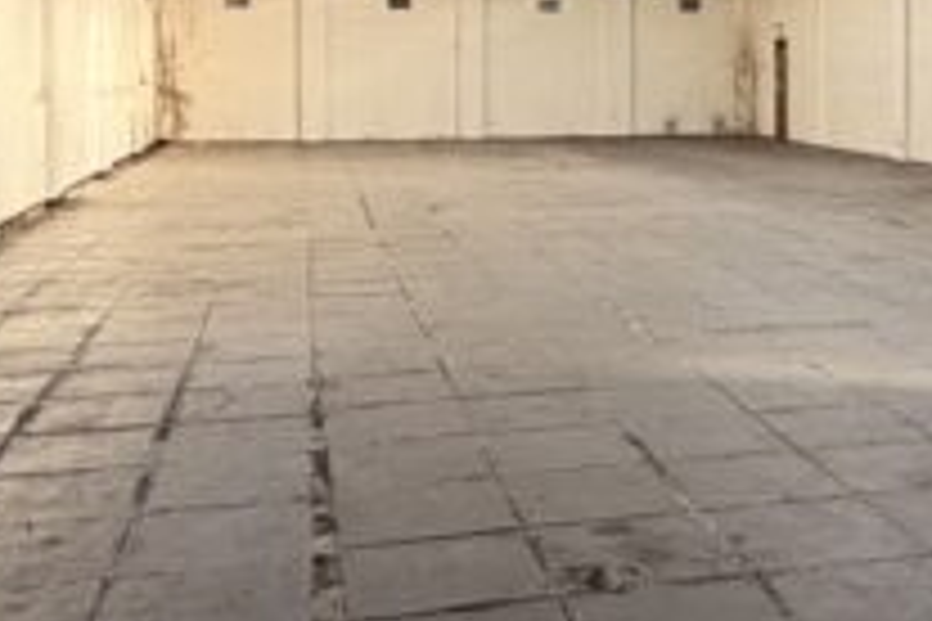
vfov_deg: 24.5
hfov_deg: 36.1
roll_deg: +0.5
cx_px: 689
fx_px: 1398
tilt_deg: -1.5
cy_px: 86
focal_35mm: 54
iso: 125
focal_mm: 2.22
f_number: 2.2
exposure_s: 1/121
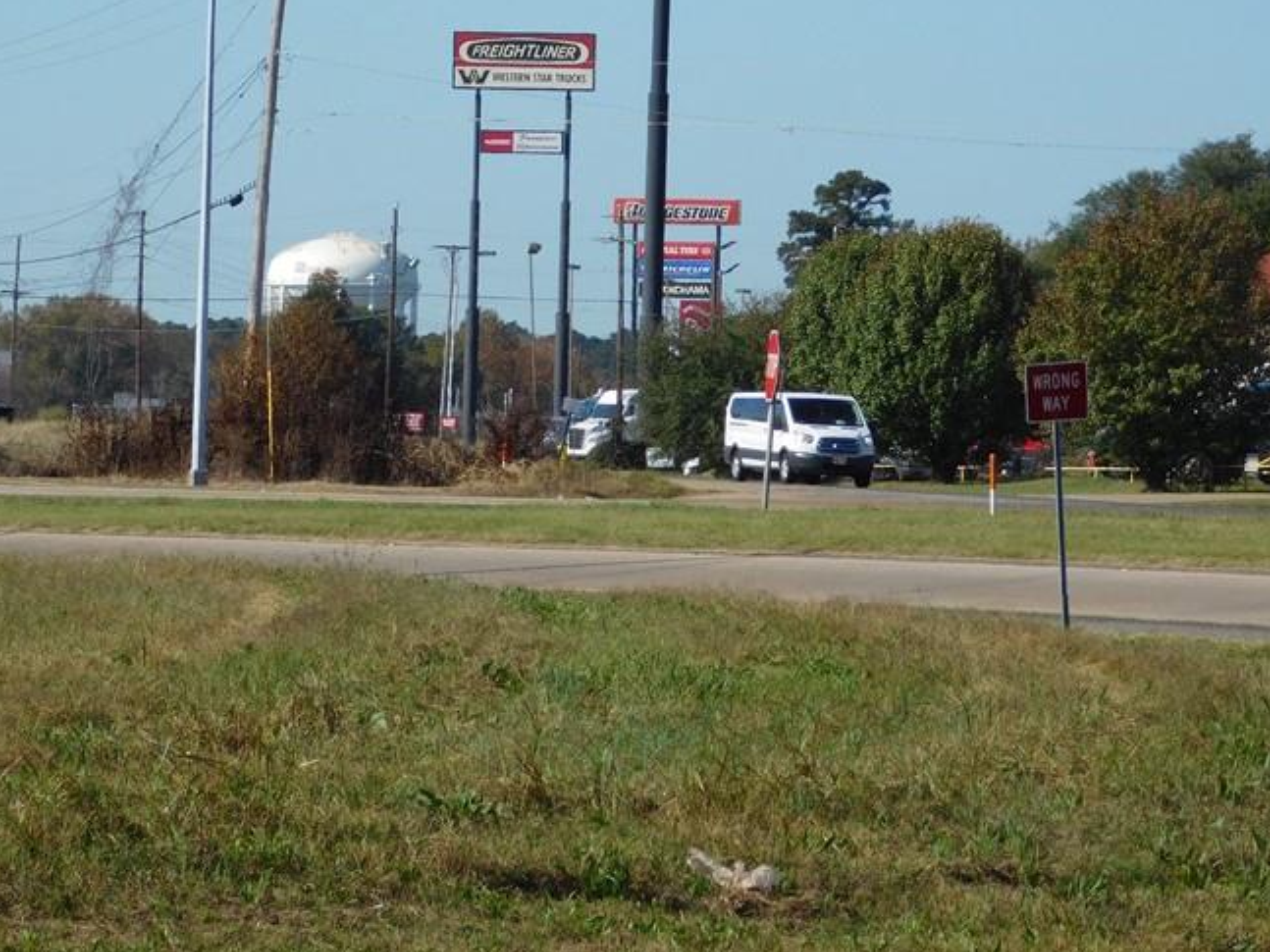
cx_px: 491
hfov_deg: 9.3
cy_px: 304
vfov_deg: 7.0
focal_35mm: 212
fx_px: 7776
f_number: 5
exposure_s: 1/800
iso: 125
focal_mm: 23.7
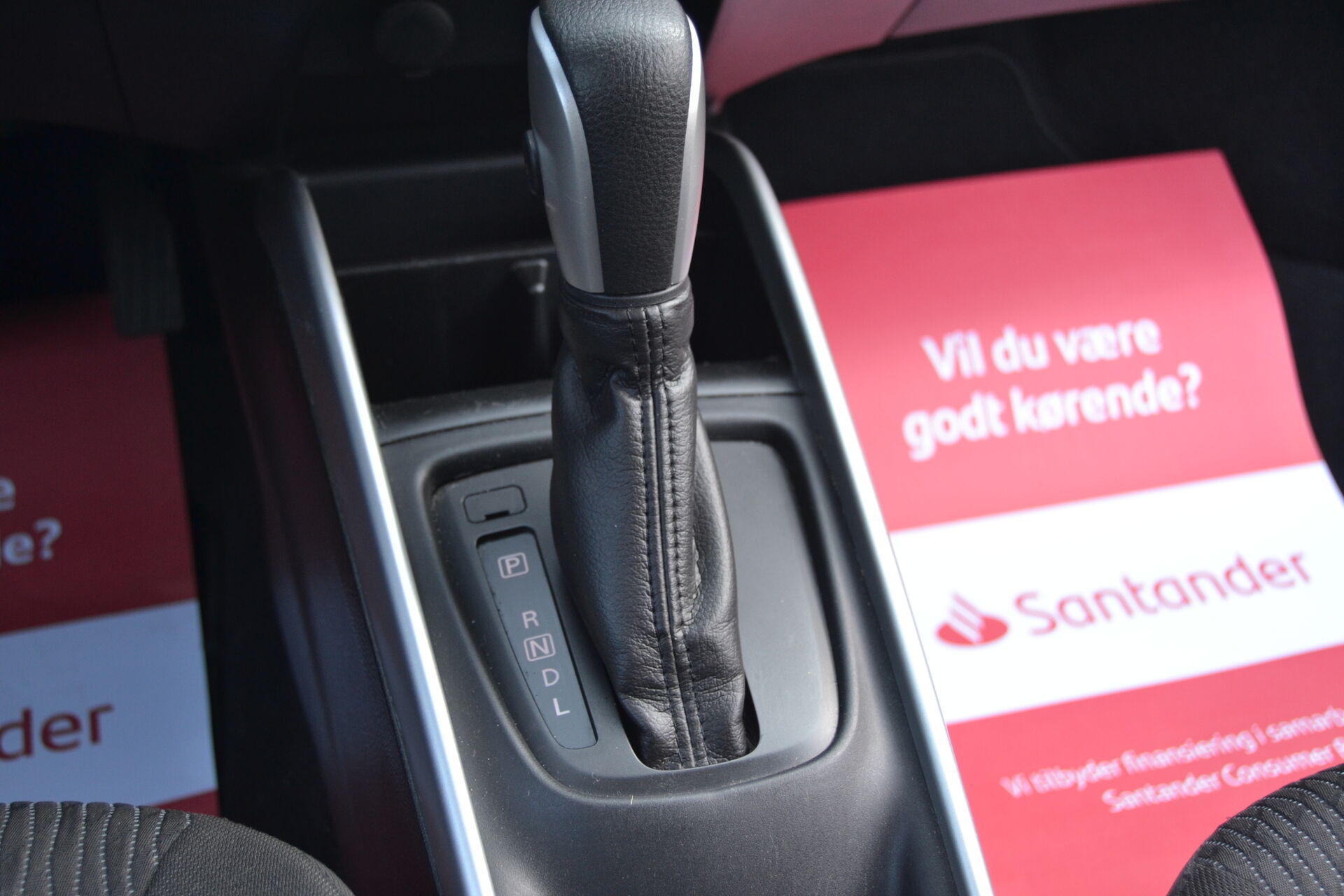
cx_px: 672
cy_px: 448
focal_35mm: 45
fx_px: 1680
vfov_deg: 29.9
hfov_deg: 43.6
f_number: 4.5
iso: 400
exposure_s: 1/80
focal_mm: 30
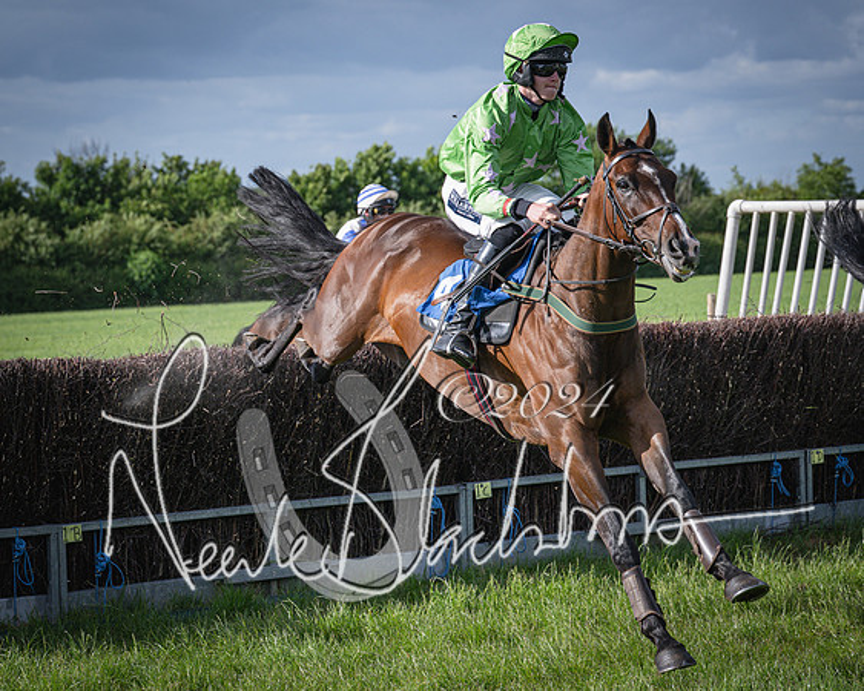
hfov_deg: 15.9
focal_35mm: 121
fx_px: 3081
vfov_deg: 12.8
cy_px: 348
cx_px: 335
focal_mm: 70
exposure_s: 1/1600
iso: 200
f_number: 4.5
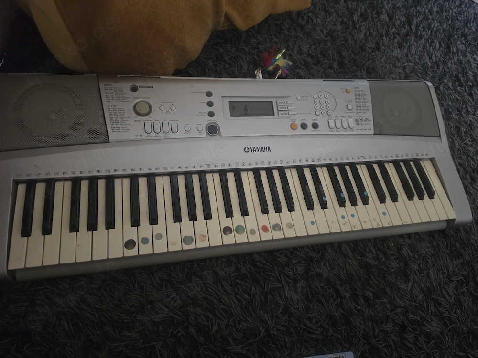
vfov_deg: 58.9
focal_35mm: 23
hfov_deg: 73.9
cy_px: 179
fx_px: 318
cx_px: 239
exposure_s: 1/33.3
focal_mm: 6.5
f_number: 1.4
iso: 1000
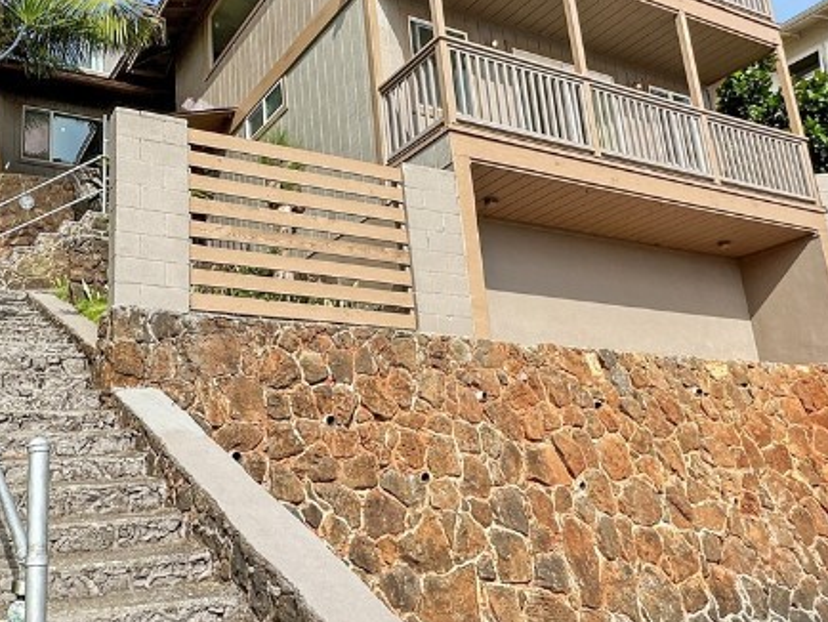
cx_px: 227
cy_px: 330
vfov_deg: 43.0
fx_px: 790
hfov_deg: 53.3
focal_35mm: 33
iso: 40
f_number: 2.2
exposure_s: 1/300
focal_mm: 2.22
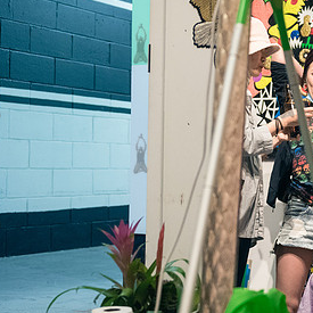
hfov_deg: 21.3
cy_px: 141
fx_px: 829
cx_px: 202
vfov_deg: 21.4
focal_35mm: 81
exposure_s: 1/160
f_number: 3.2
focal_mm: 38
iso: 4000
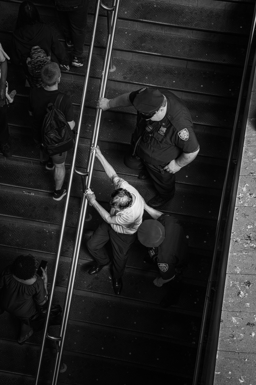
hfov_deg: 19.5
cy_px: 192
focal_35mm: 70
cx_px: 128
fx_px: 747
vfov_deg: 28.8
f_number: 2.8
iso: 125
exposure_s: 1/500
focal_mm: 70
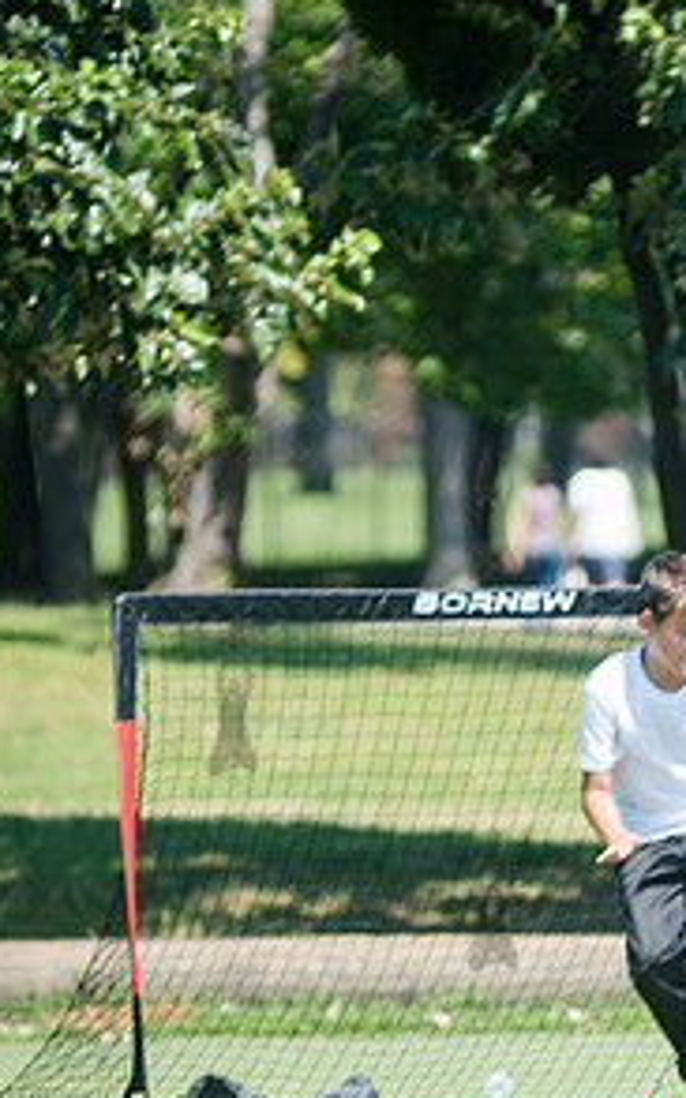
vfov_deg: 3.3
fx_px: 19034
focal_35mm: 636
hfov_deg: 2.1
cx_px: 647
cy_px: 810
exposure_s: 1/800
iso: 200
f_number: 4
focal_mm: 200
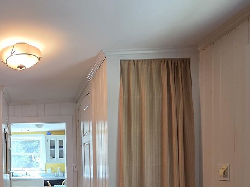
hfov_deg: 48.7
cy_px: 167
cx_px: 29
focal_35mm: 34
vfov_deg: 38.9
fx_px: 246
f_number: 1.9
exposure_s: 1/120
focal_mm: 2.2
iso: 200
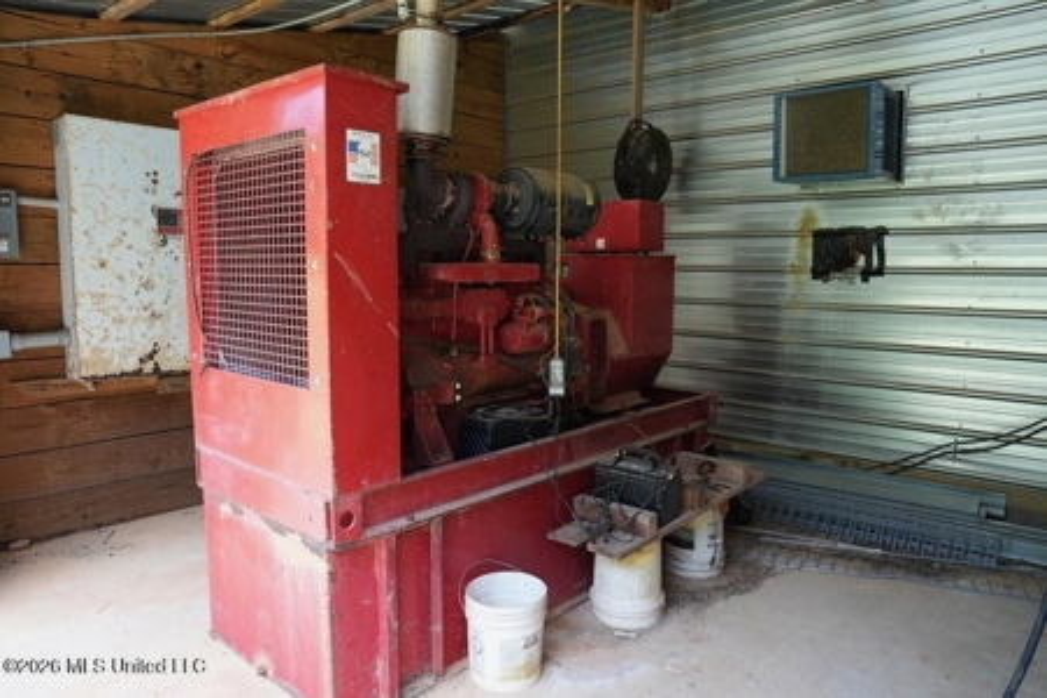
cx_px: 524
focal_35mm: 24
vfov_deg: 53.1
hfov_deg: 73.7
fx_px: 698
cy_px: 349
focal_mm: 24
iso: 1000
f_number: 3.5
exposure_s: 1/320
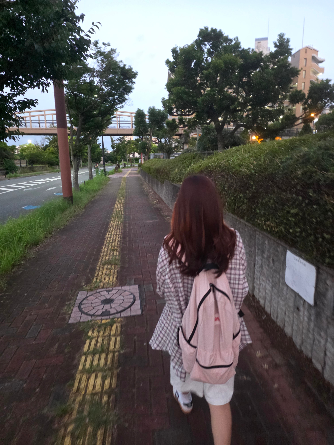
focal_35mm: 23
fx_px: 296
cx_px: 167
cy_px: 222
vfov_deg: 73.9
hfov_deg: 58.9
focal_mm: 6.3
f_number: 1.7
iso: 1000
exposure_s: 1/120
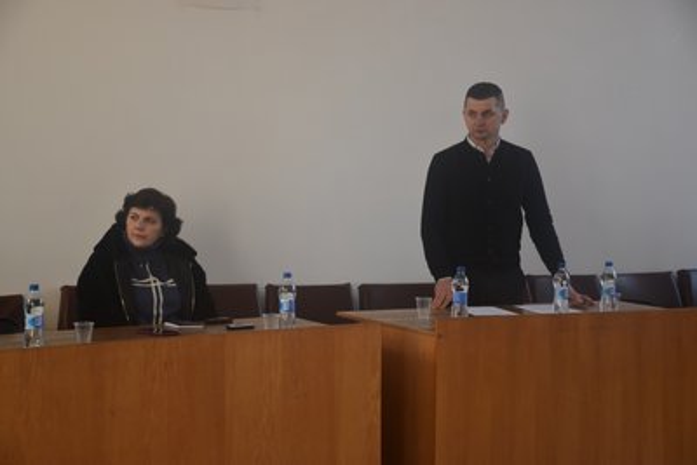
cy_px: 232
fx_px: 1627
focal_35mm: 84
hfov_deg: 24.2
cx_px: 348
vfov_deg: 16.3
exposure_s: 1/60
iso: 450
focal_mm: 56
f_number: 4.8
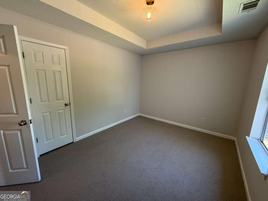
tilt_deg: -10.5
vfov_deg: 85.7
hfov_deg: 102.1
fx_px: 108
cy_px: 100
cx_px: 134
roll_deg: -1.2
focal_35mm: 14
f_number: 2.2
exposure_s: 1/121
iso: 320
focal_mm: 2.22
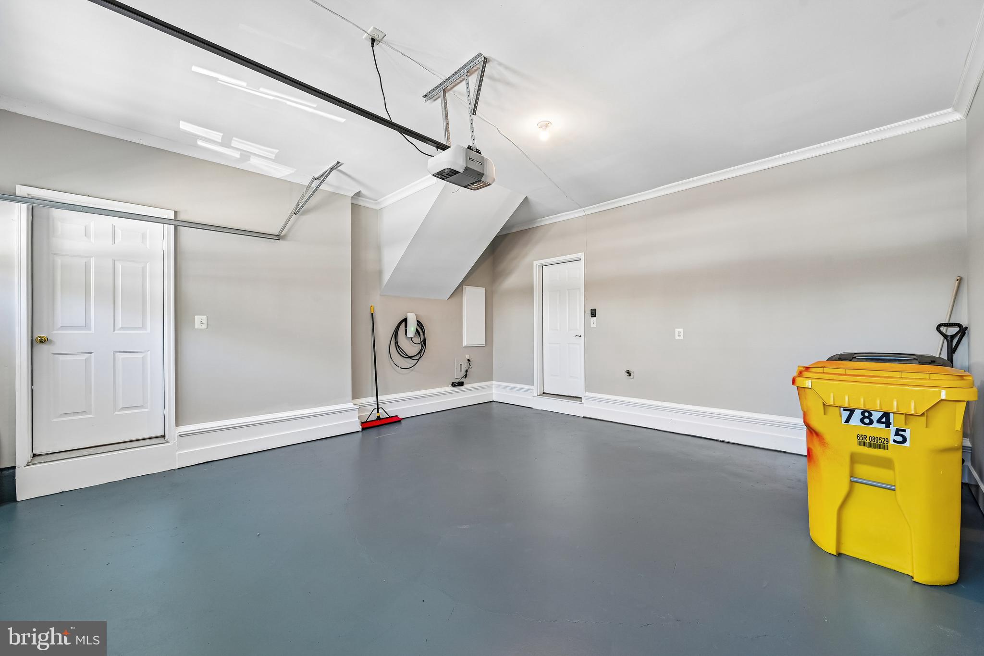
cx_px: 492
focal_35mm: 14
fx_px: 383
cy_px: 328
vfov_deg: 81.2
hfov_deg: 104.3
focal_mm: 14
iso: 400
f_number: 8
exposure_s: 1/10
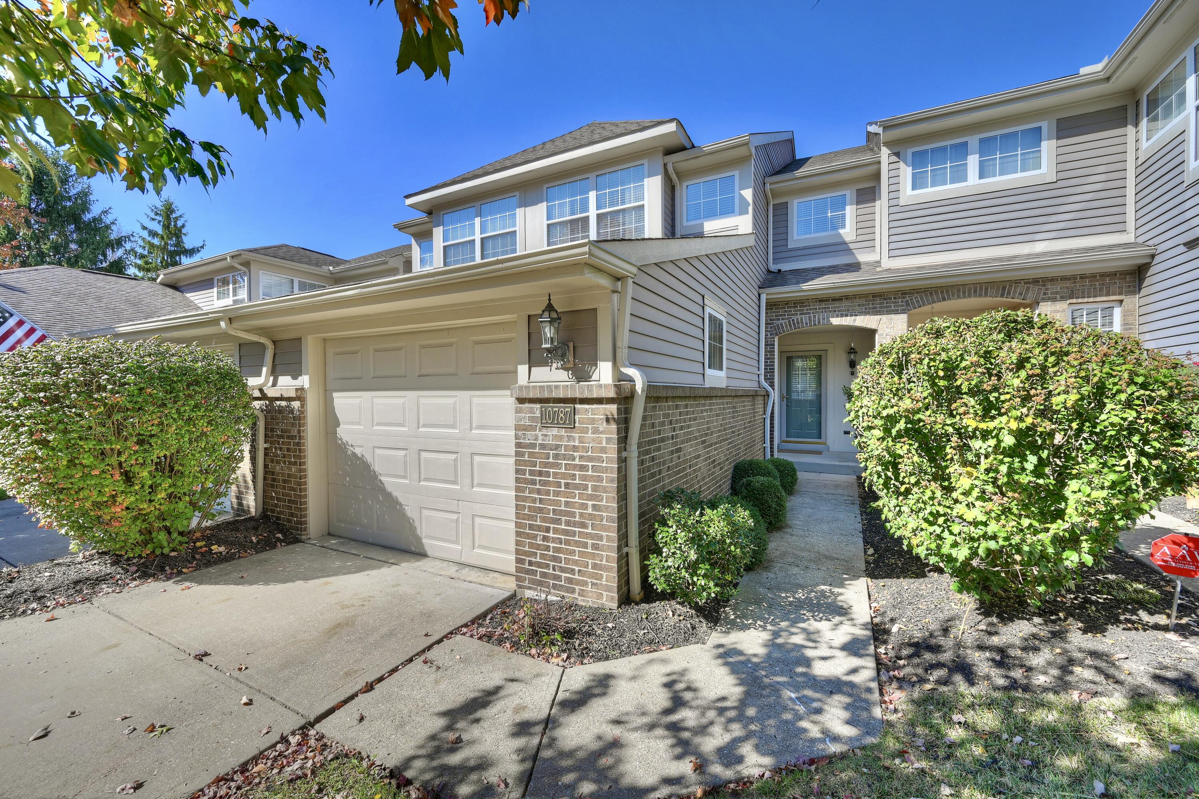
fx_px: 466
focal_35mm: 14
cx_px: 600
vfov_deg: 81.2
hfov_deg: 104.3
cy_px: 400
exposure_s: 1/80
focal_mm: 14
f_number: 9
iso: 100
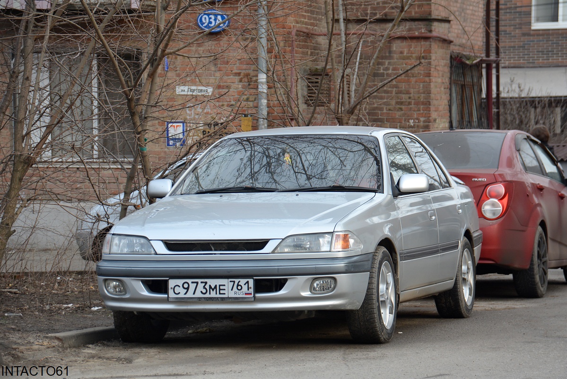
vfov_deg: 10.2
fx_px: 2127
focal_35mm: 135
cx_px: 284
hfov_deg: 15.2
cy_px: 190
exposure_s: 1/125
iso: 360
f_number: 5.6
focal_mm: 90
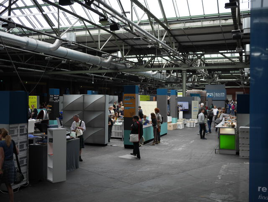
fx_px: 310
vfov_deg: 36.0
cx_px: 134
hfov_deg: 46.8
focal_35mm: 40
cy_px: 101
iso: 200
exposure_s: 1/320
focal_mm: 20
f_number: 1.7
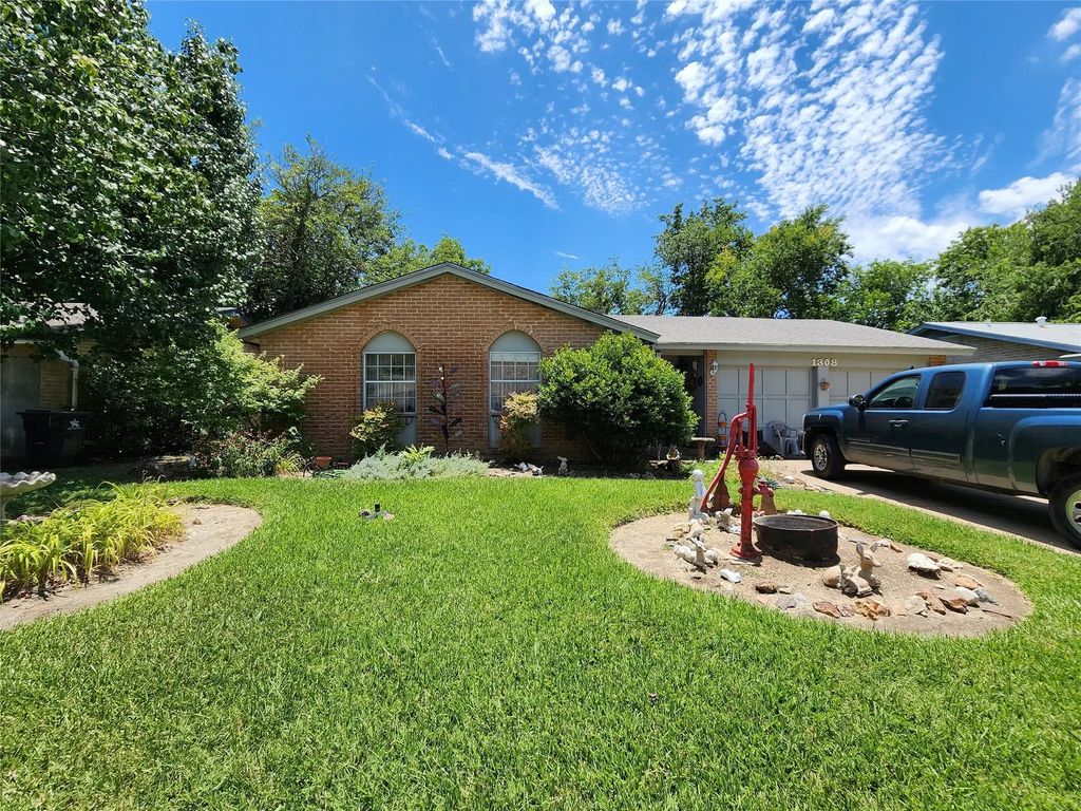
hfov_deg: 106.2
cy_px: 406
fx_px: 406
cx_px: 540
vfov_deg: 89.9
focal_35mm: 13
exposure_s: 1/1728
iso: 50
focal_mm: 2.2
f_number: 2.2
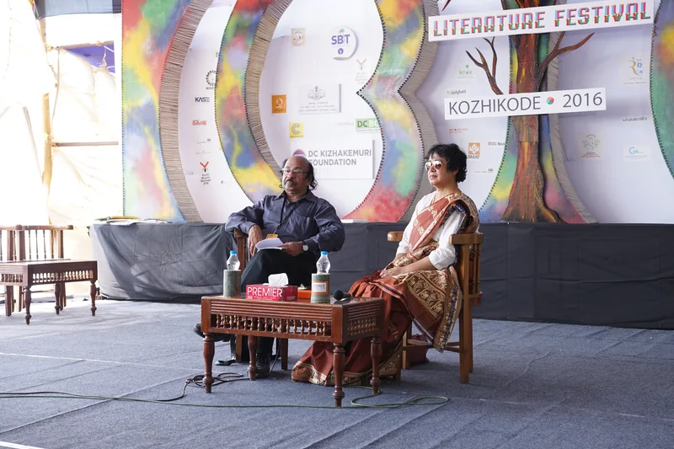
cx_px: 337
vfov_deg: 25.7
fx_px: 983
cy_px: 224
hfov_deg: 37.9
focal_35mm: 52
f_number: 4.5
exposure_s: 1/100
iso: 200
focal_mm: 35
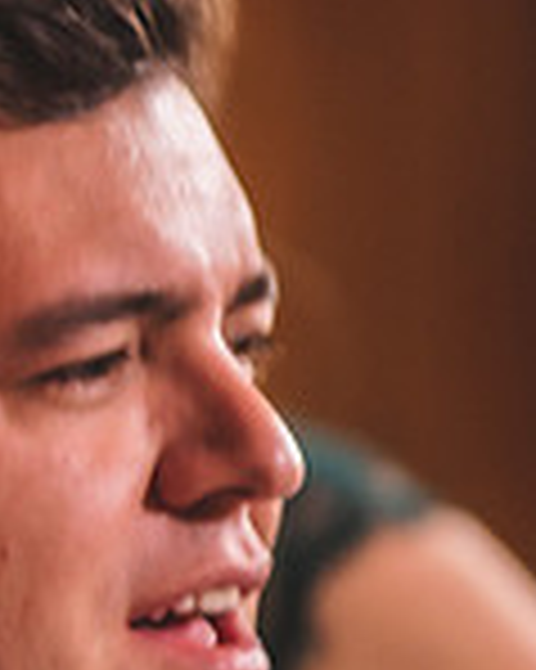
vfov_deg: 2.6
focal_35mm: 733
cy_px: 398
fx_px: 14550
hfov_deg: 2.1
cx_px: -761
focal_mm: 200
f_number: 2.8
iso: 800
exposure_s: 1/100
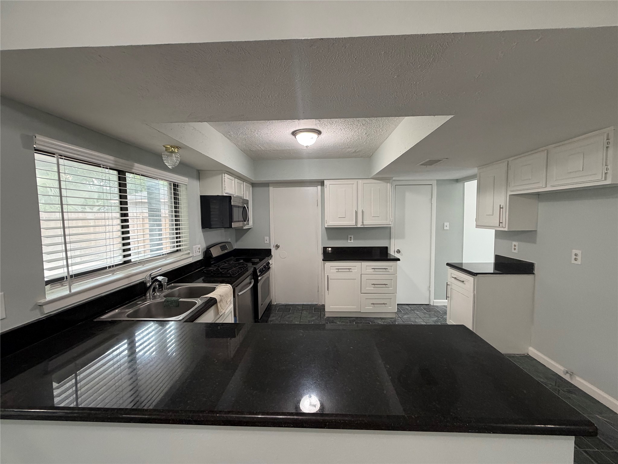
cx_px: 309
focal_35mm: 14
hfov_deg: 102.1
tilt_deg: -4.6
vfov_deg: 85.7
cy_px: 232
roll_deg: -0.2
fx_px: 250
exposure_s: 1/60
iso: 250
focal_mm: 2.22
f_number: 2.2
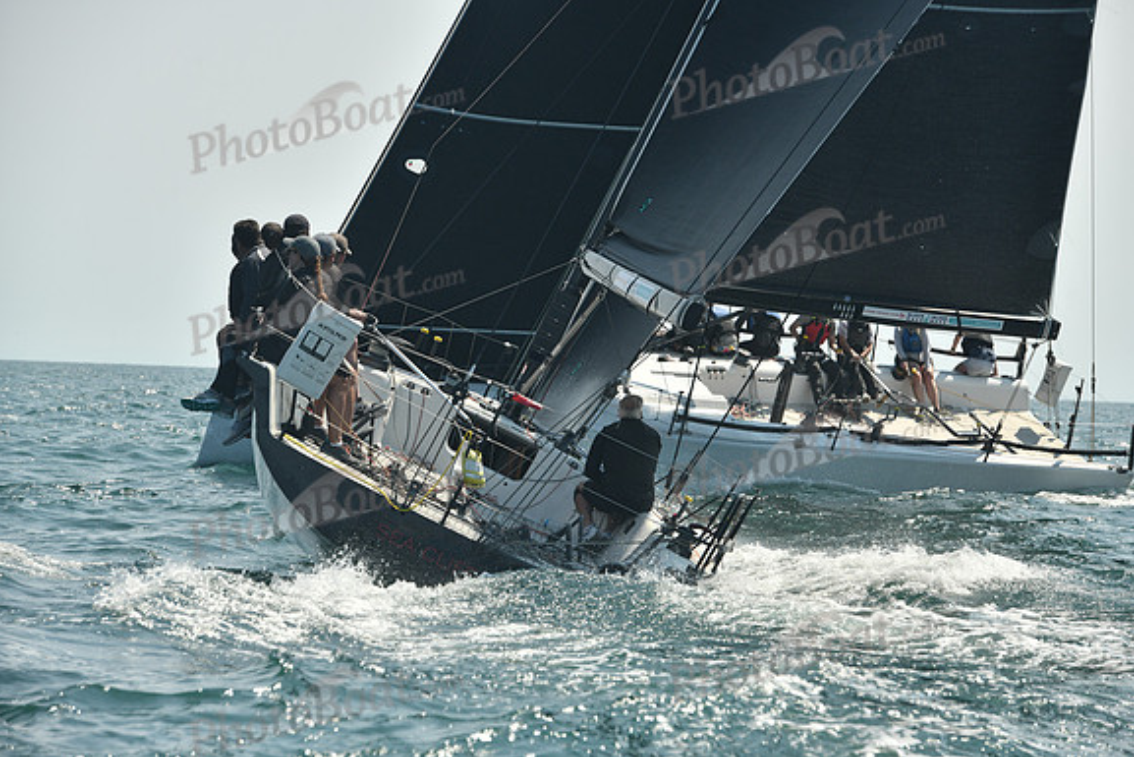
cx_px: 568
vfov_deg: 8.0
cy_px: 378
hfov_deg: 12.0
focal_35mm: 171
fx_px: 5388
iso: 320
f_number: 7.1
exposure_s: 1/640
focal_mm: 170
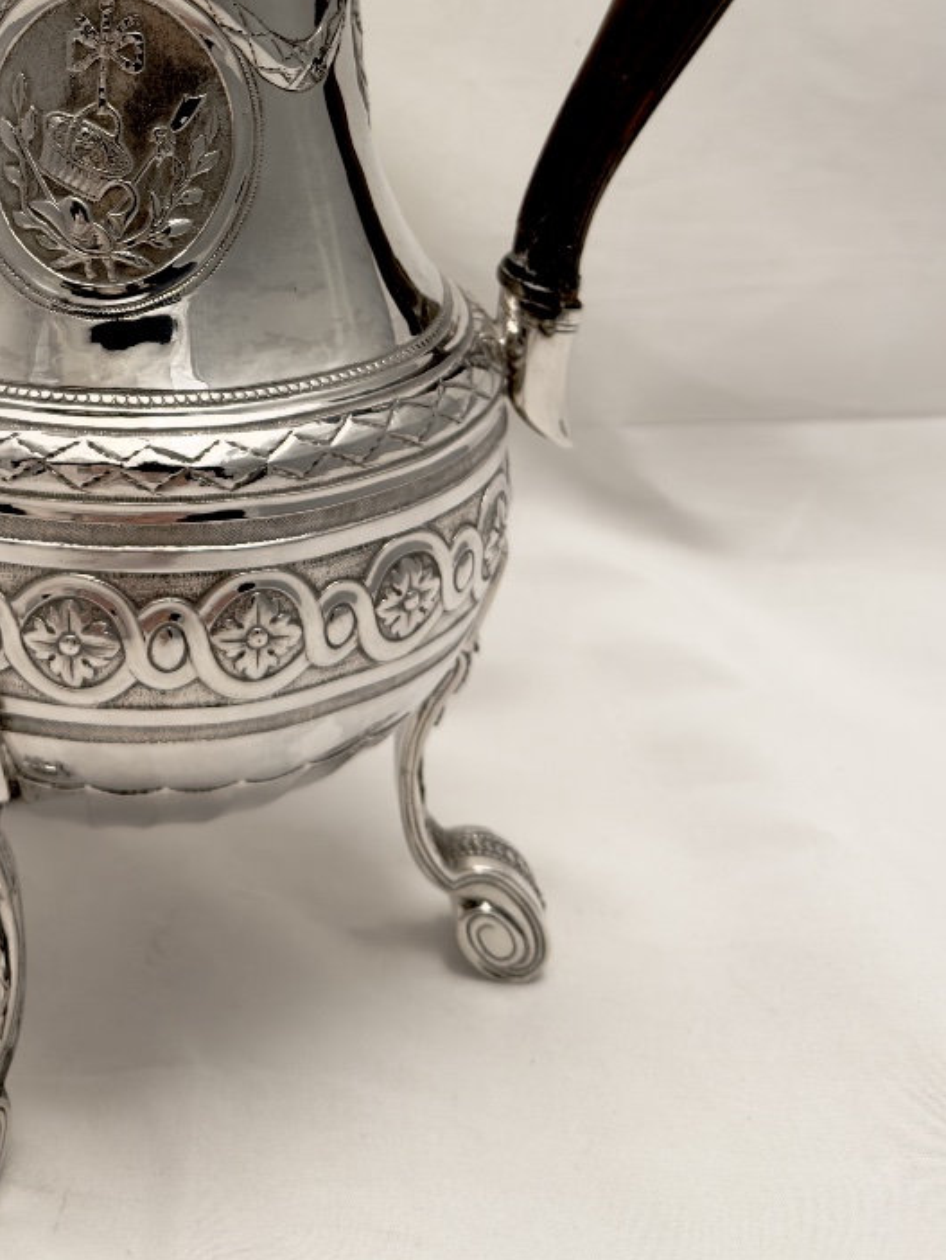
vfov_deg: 43.2
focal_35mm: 41
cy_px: 215
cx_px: 188
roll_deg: +0.4
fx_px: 1493
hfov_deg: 34.1
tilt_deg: -11.4
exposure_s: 1/100
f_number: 1.78
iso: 80
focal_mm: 6.76
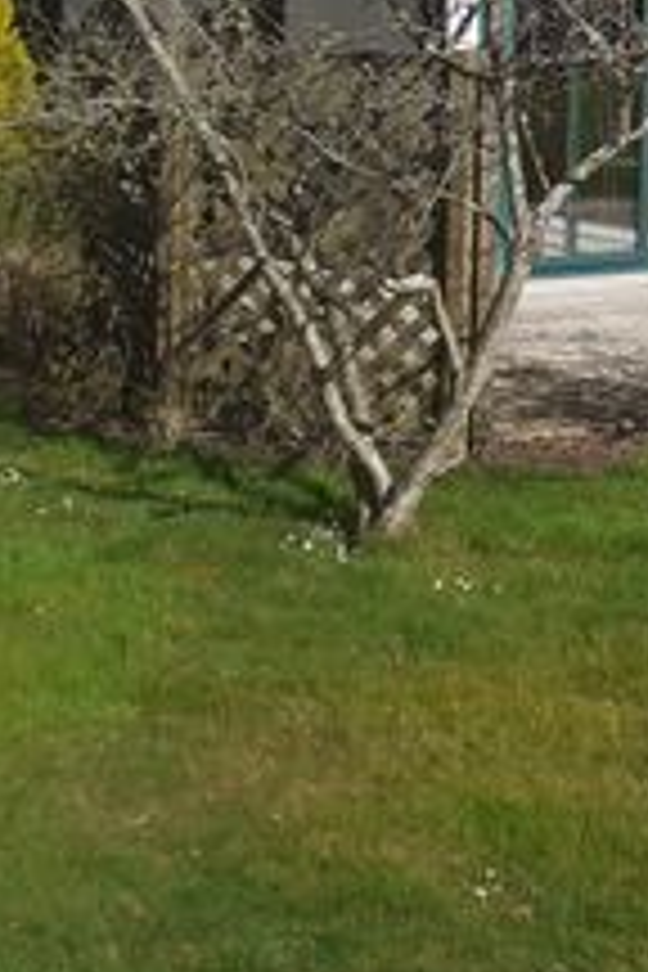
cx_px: 945
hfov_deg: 16.1
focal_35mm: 78
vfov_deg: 24.7
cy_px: -9
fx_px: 2106
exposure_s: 1/2079
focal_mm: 3.6
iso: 40
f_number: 1.9
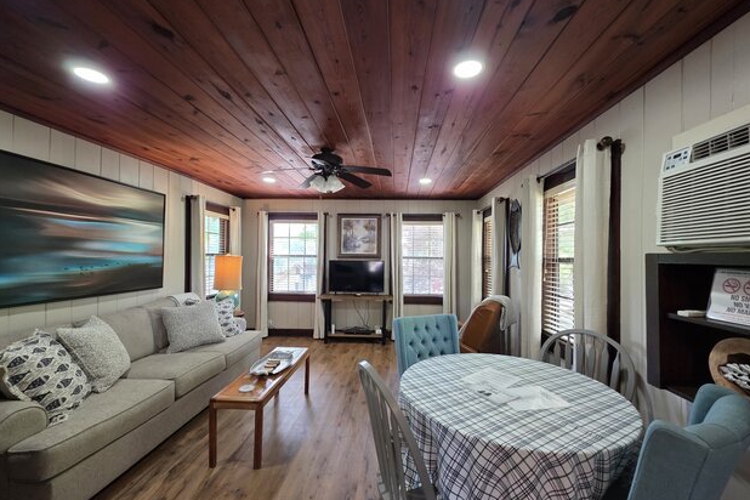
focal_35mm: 14
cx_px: 385
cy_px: 256
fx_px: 292
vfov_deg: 81.2
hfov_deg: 104.2
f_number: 1.9
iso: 200
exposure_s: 1/60
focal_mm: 2.2
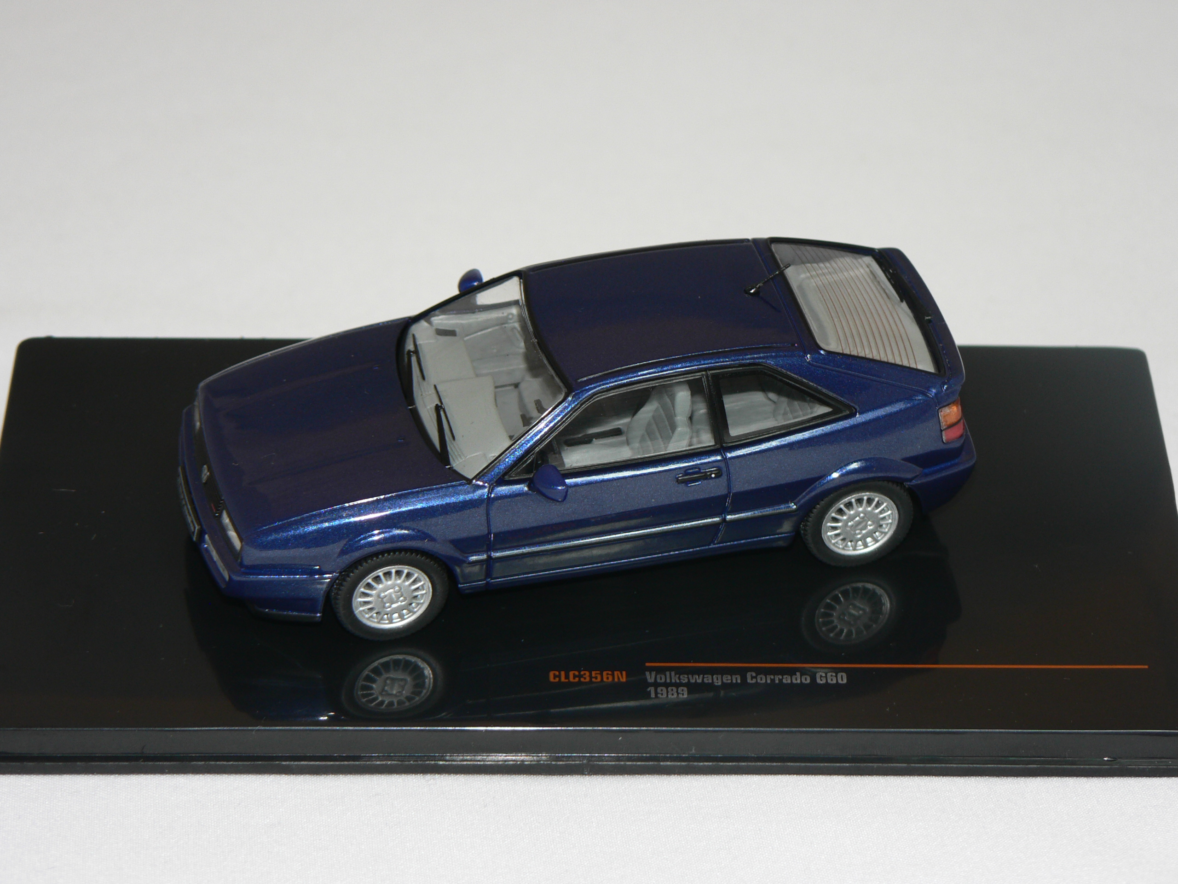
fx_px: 4220
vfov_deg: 12.0
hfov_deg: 15.9
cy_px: 442
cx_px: 589
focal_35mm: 124
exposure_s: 1/60
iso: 80
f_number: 3.2
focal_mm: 20.7
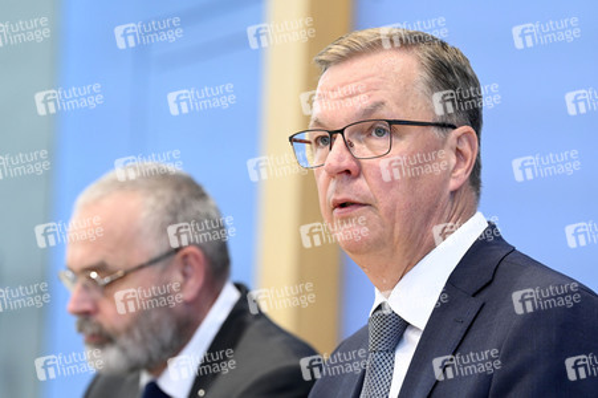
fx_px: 2905
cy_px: 199
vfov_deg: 7.8
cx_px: 299
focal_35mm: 175
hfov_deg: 11.8
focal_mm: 175
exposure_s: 1/400
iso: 4000
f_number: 5.6
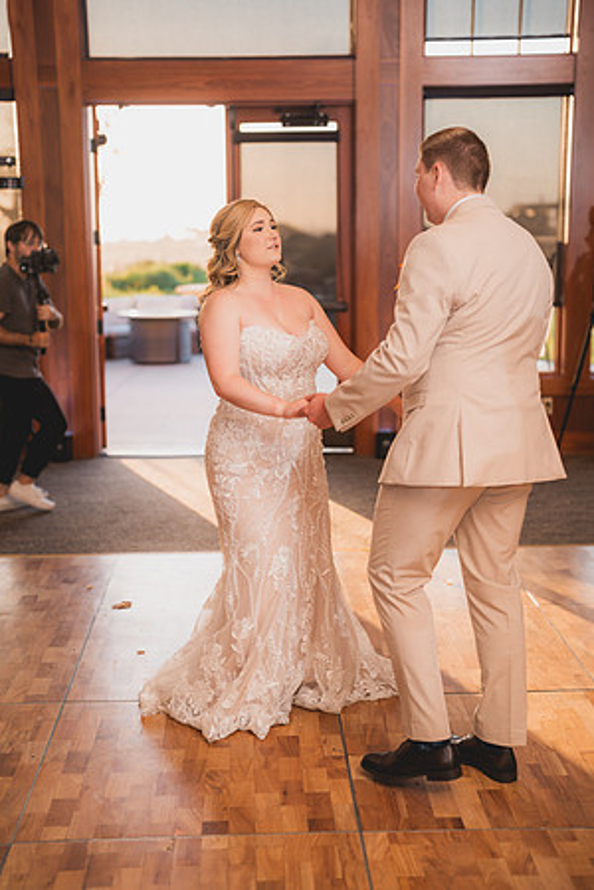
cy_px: 445
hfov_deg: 27.0
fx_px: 1237
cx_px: 297
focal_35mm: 50
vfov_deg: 39.6
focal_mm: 50
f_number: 1.8
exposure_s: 1/250
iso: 125
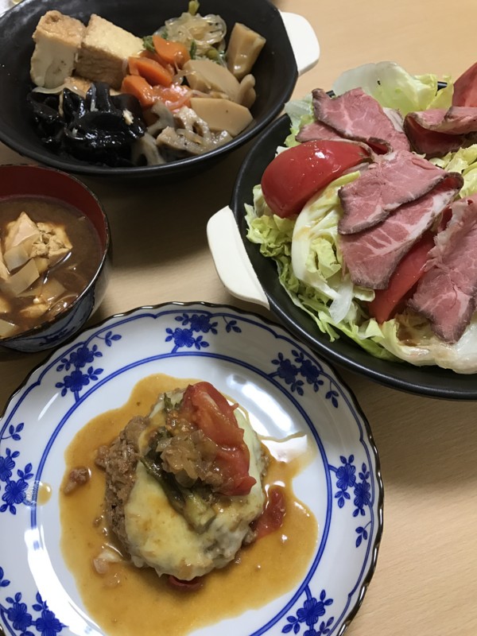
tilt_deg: -60.9
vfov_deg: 63.4
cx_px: 238
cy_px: 318
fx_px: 514
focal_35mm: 28
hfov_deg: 49.7
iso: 25
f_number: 1.8
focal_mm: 3.99
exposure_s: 1/33
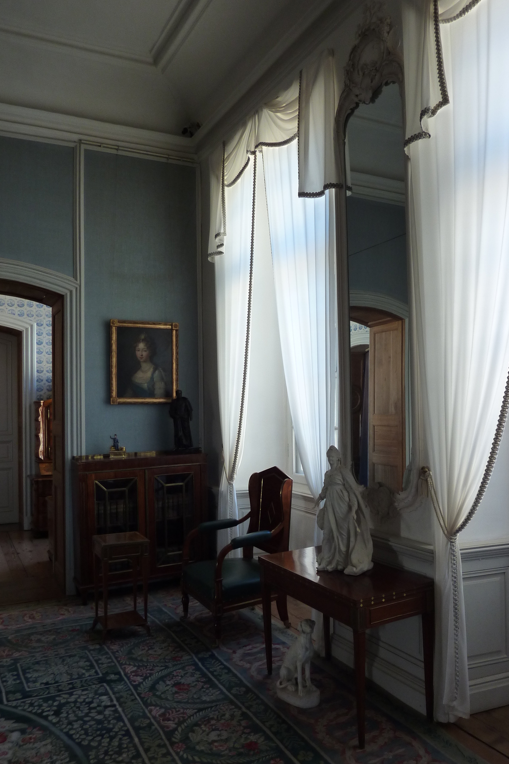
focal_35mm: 27
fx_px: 573
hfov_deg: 47.8
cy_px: 394
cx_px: 287
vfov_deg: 67.4
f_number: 3.3
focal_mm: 4.1
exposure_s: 1/30
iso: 125
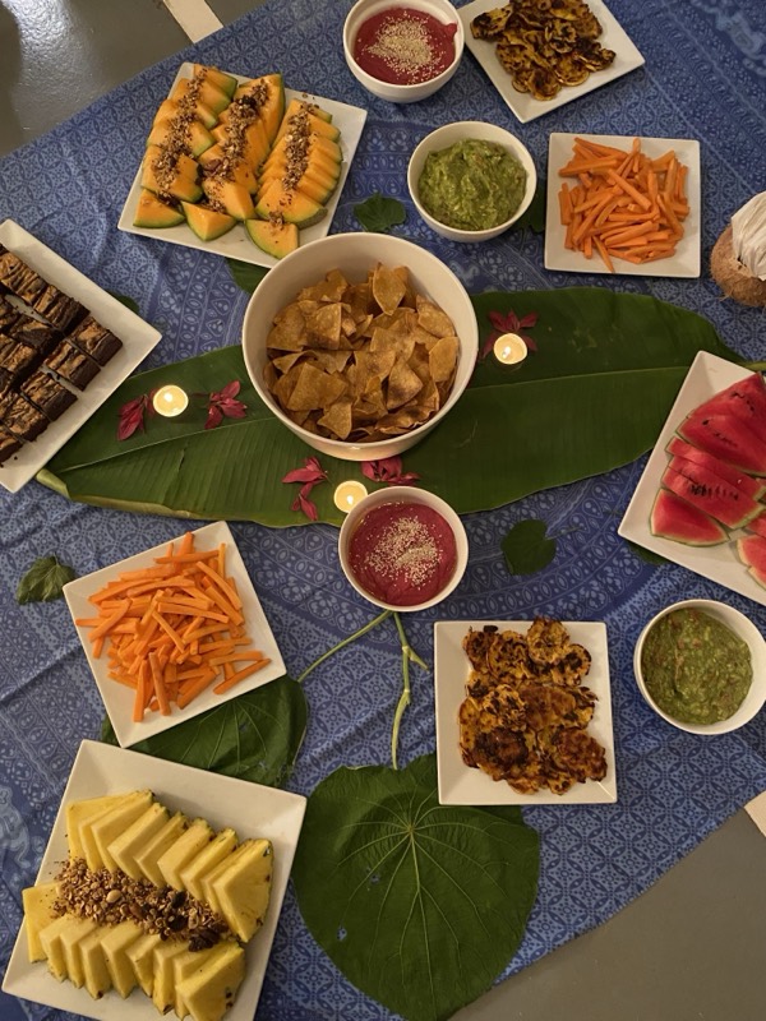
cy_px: 510
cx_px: 383
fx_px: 767
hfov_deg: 53.1
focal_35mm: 26
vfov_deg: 67.3
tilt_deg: -76.7
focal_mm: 4.25
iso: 640
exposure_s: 1/30
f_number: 1.8
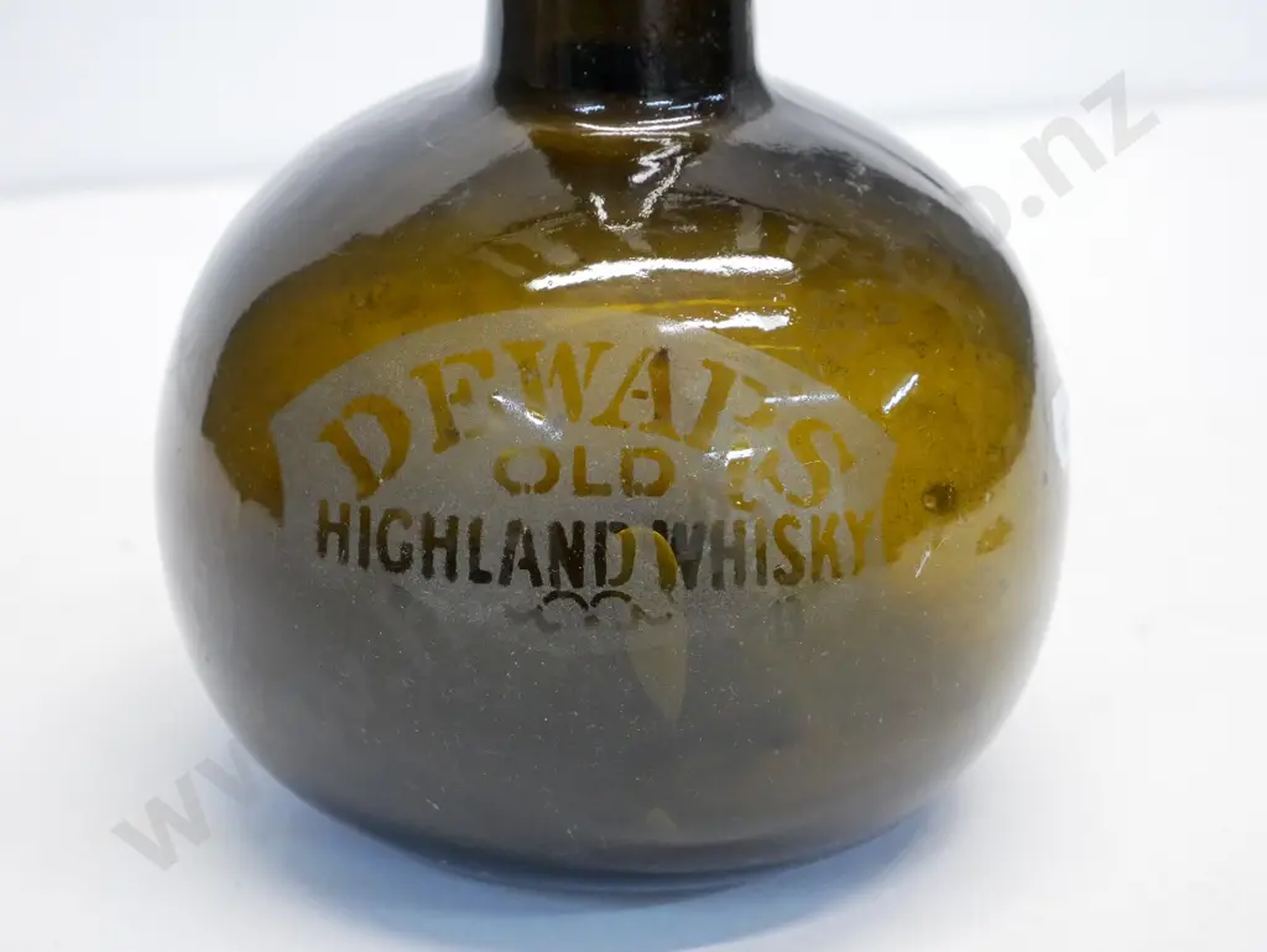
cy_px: 476
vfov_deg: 18.9
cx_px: 634
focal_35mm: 78
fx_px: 2856
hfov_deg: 25.0
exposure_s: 1/100
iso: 3200
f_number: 7.1
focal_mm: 39
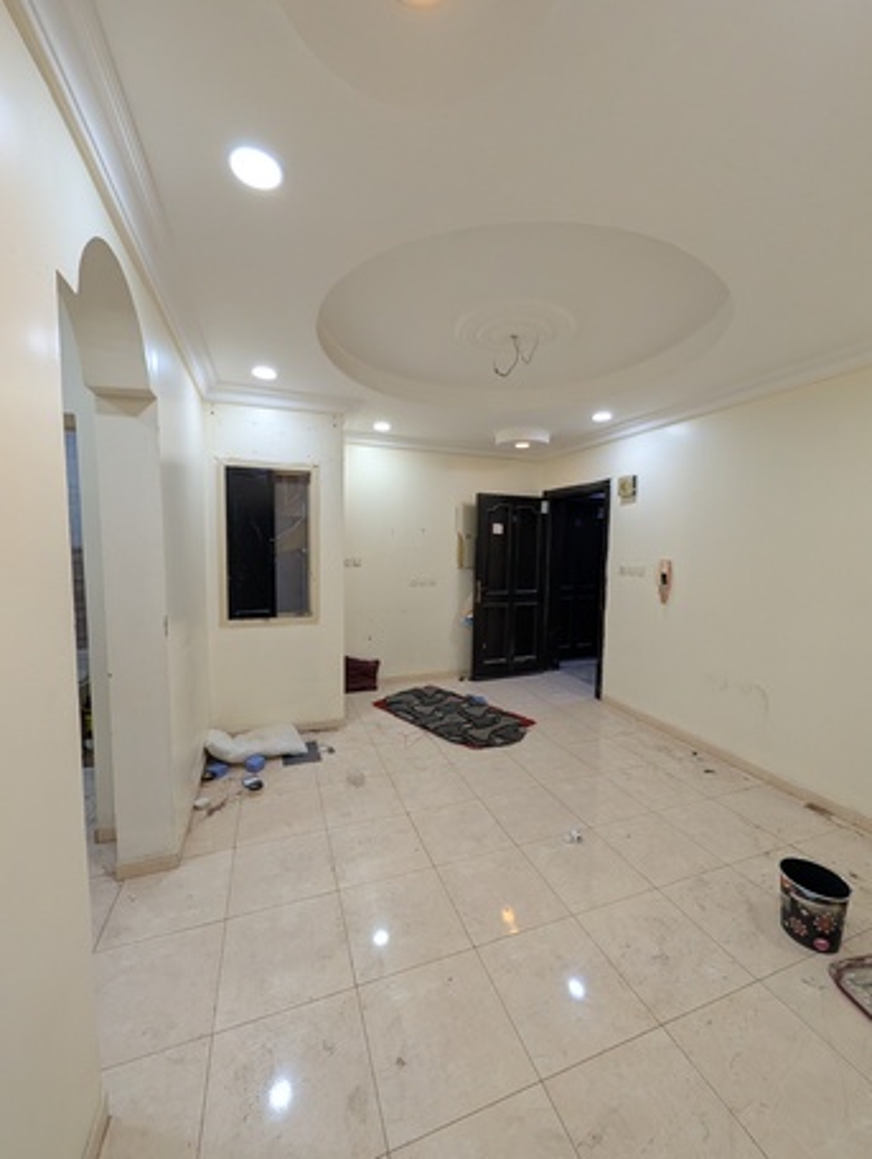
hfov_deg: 94.6
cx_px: 436
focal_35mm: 12
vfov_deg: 110.5
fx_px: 402
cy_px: 580
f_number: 1.7
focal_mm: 2.02
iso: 253
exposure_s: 1/120
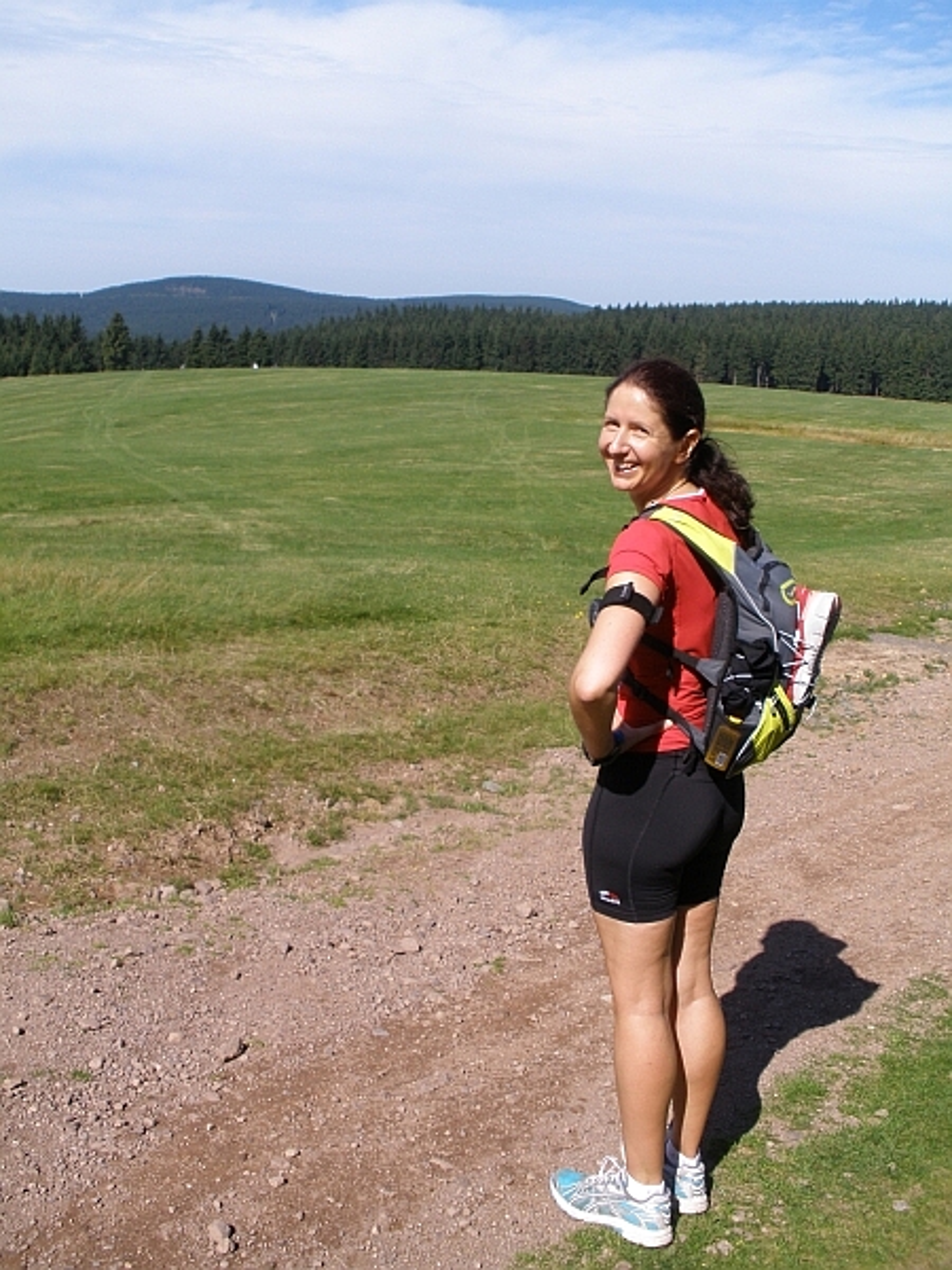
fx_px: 1320
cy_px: 635
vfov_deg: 51.4
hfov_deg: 39.7
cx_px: 476
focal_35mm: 36
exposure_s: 1/400
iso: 80
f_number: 5.6
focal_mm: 6.3
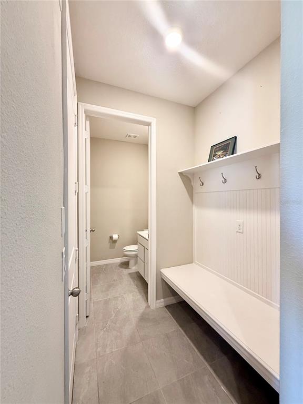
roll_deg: -0.8
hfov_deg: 85.7
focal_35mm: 14
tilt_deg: -0.7
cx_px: 152
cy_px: 202
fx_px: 163
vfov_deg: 102.1
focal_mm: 2.22
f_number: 2.2
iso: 200
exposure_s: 1/60
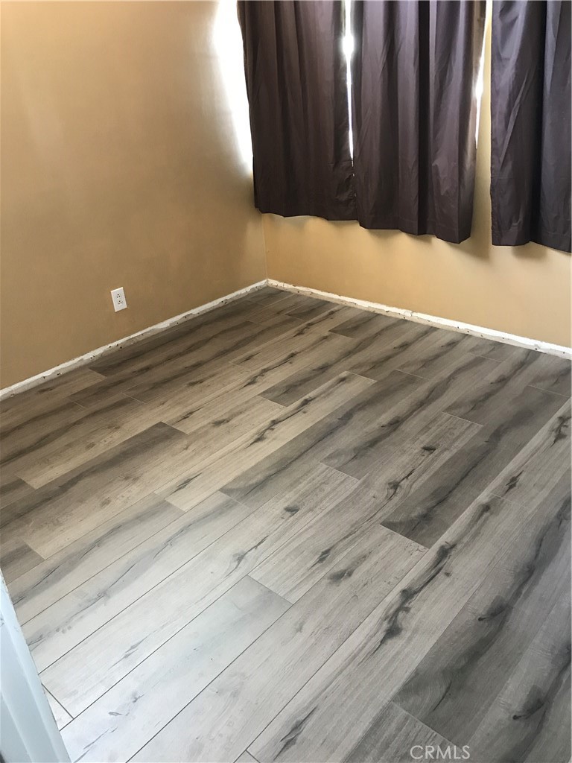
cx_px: 286
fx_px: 617
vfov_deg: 63.4
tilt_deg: -27.2
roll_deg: +4.7
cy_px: 382
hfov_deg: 49.7
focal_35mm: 28
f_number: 1.8
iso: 64
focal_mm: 3.99
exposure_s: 1/15
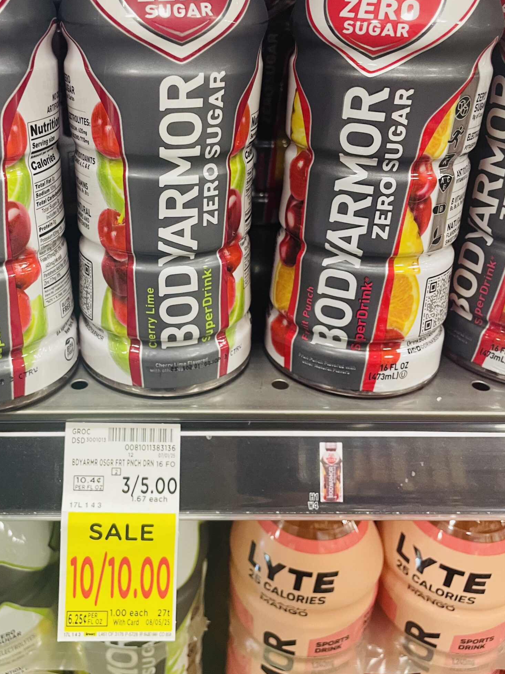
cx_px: 187
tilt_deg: -25.7
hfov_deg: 41.5
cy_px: 279
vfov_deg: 53.7
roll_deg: +0.1
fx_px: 661
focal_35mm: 34
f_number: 1.6
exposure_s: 1/60
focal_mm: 4.2
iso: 200
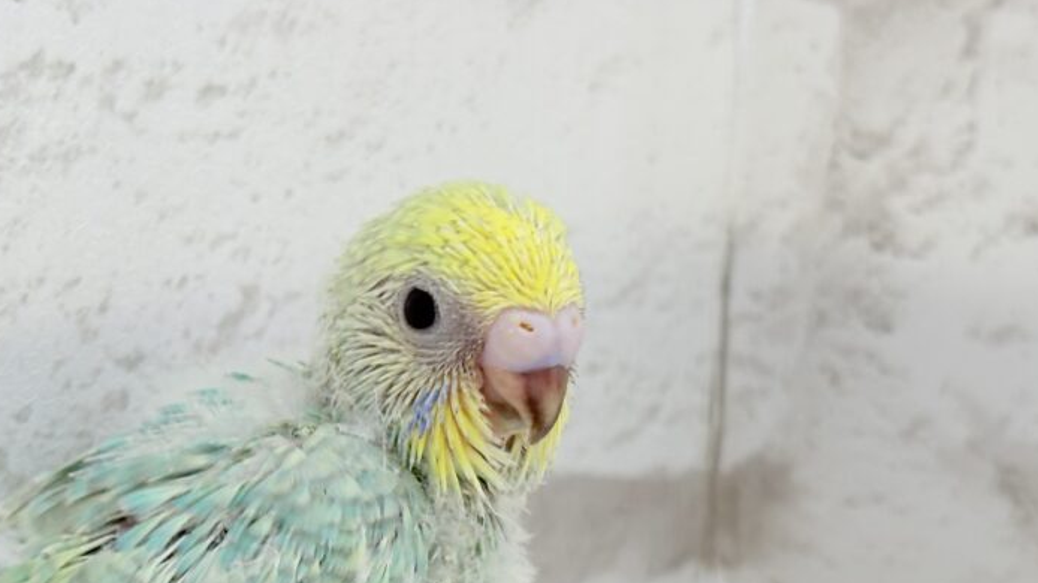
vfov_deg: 12.1
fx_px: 2697
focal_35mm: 98
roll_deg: -0.9
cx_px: 328
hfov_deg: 21.7
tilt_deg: -15.1
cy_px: 665
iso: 64
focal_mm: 5.96
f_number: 1.6
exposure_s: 1/100
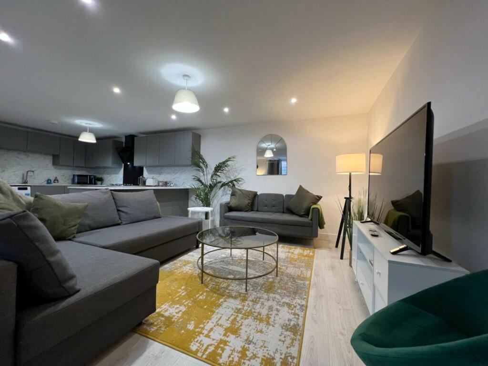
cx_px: 244
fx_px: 183
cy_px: 183
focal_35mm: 13
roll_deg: -1.2
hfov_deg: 106.2
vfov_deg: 89.9
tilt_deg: +0.9
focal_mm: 1.57
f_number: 1.8
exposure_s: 1/50
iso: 250
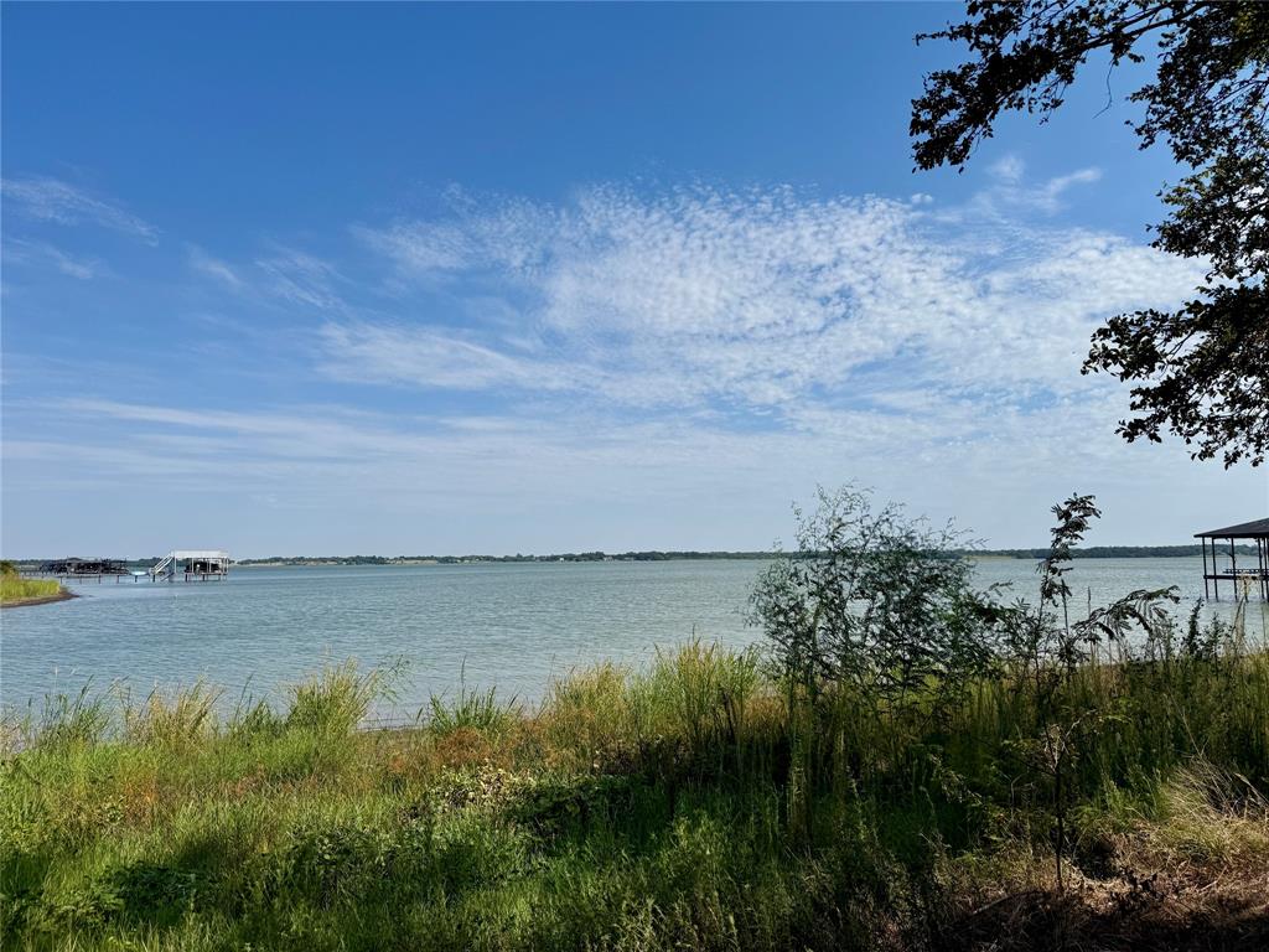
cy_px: 476
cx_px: 634
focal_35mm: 24
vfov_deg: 56.8
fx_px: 880
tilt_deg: +4.6
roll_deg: +1.3
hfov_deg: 71.6
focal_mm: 6.76
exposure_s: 1/8130
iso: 80
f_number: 1.78
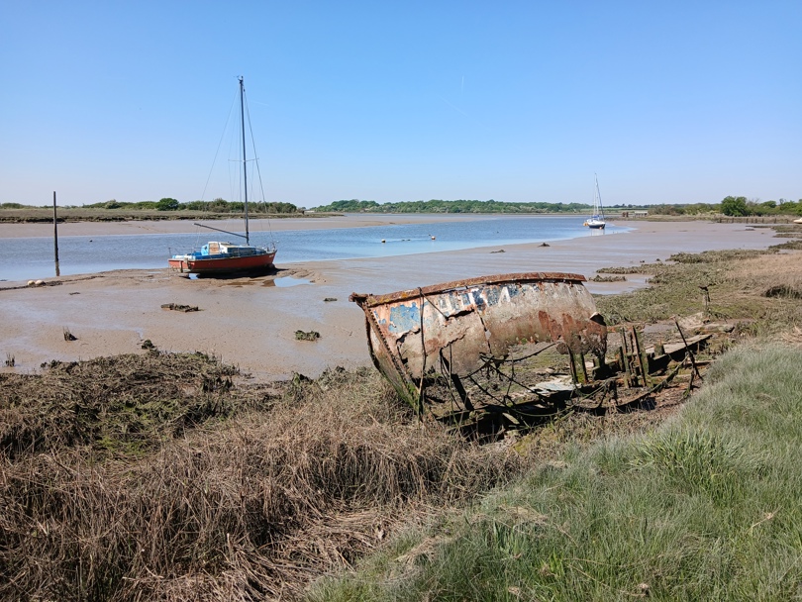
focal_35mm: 26
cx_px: 401
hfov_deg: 67.3
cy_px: 301
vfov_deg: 53.1
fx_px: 603
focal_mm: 3.98
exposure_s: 1/463
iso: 20
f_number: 1.8
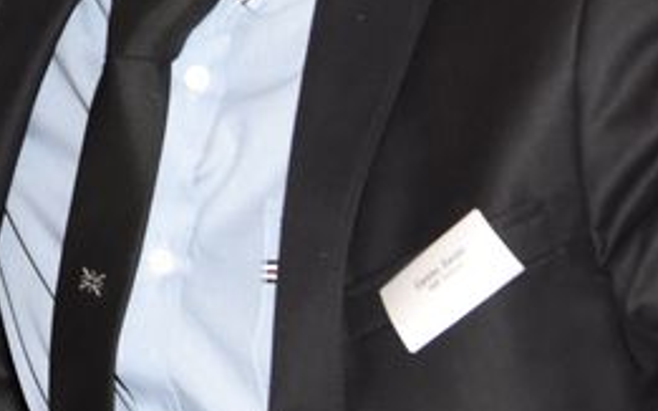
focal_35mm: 197
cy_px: -298
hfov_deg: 10.0
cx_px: -561
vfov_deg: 6.5
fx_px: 3532
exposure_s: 1/80
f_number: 4.5
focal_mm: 42
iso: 1600
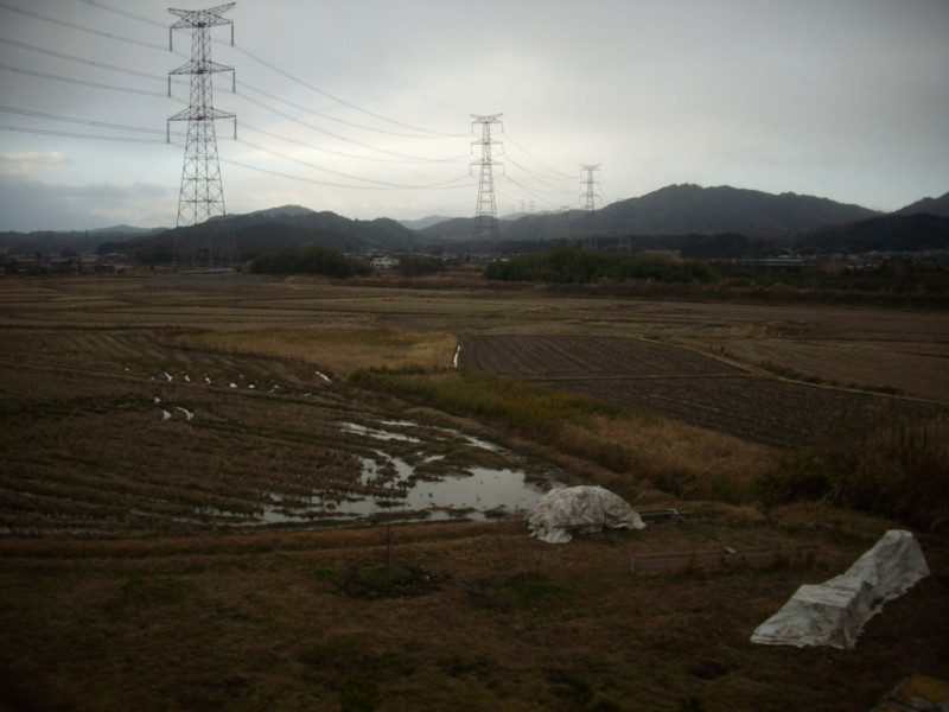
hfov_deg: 50.1
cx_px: 474
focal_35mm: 37
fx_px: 1014
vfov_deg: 38.7
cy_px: 356
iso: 80
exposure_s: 1/400
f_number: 2.8
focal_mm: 6.2
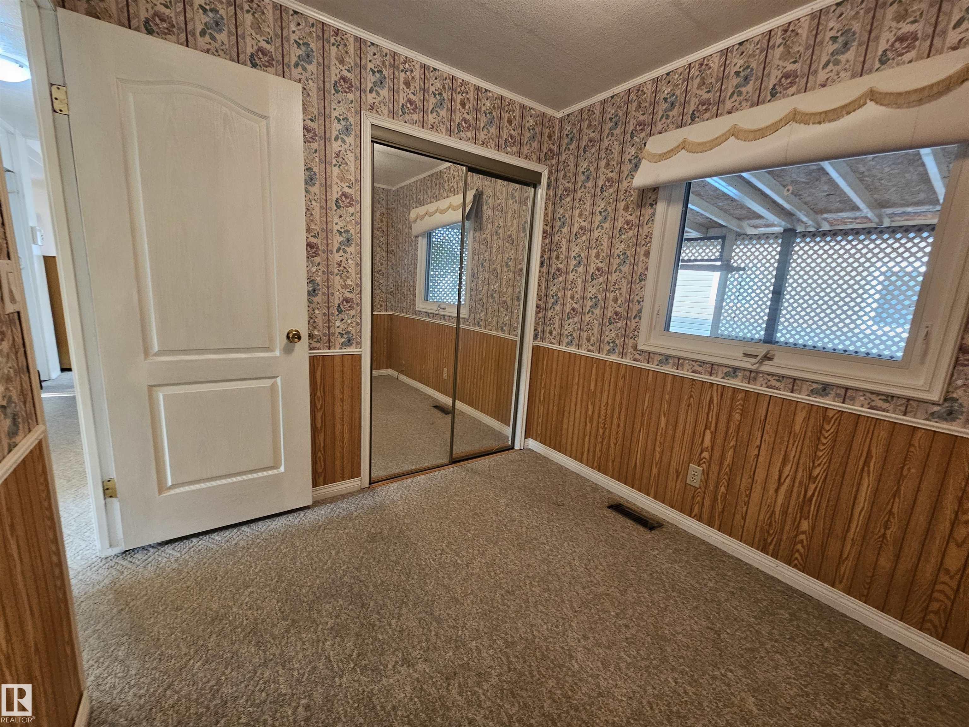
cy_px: 364
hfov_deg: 106.2
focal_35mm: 13
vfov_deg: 89.9
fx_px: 364
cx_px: 484
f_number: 2.2
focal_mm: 2.2
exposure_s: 1/40
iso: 320
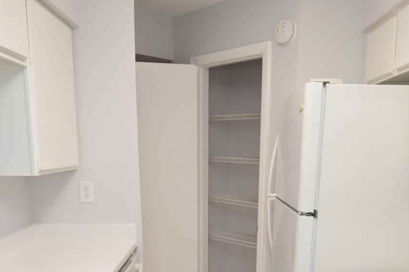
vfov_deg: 36.8
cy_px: 235
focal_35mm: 34
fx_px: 386
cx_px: 207
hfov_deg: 55.8
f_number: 4.5
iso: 400
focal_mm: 12
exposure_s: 1/80
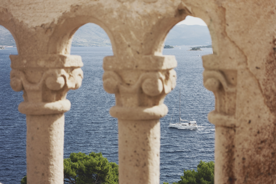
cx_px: 138
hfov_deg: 28.8
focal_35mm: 70
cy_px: 92
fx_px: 537
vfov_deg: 19.5
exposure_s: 1/800
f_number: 4
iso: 125
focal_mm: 25.7
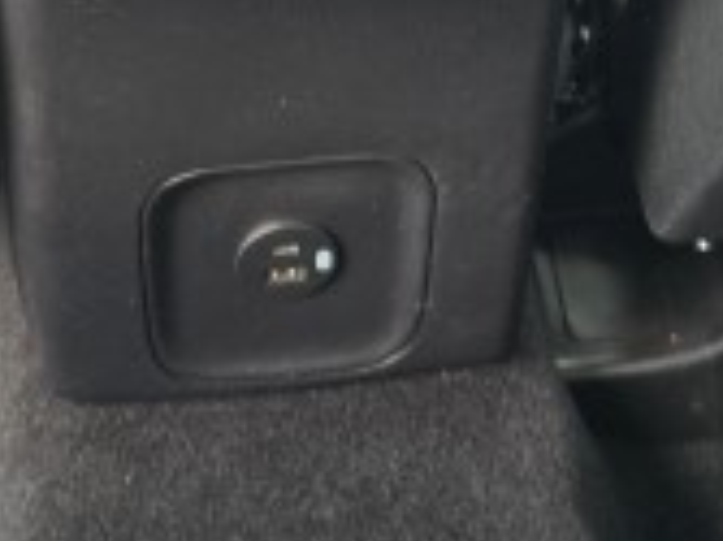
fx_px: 1837
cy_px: -290
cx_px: 268
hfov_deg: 22.2
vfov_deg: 15.4
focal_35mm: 88
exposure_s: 1/120
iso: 250
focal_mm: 6.3
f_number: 1.7
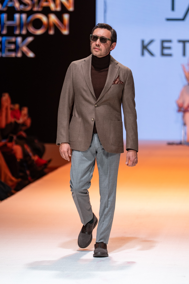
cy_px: 142
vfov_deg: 9.7
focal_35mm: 213
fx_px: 1677
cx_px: 94
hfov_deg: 6.4
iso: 250
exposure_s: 1/250
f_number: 2.8
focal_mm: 142.1
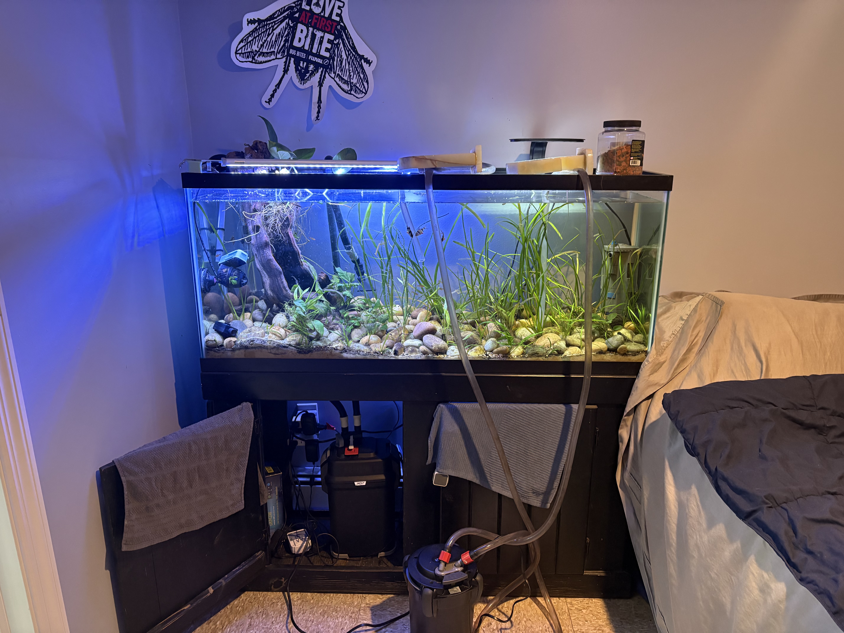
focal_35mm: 26
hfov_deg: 67.3
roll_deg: +0.5
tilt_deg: -16.4
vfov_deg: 53.1
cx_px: 422
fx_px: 634
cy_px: 316
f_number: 1.6
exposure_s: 1/60
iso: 400
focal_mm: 5.96
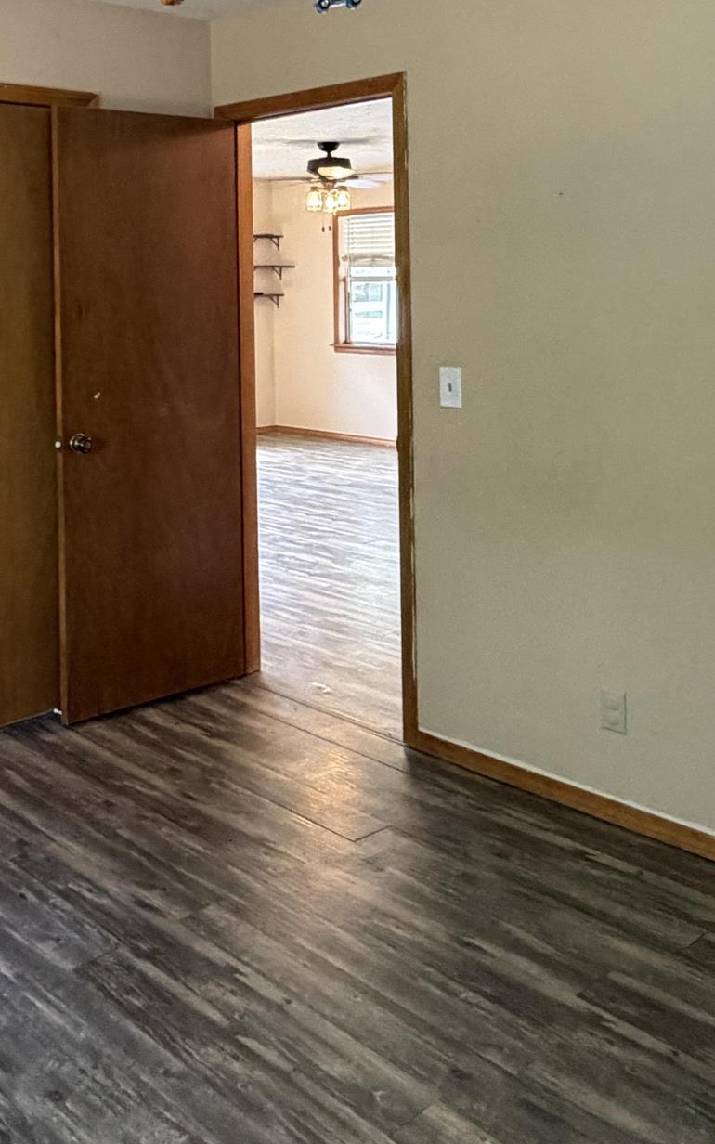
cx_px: 149
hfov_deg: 33.5
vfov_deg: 50.4
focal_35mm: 37
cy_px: 277
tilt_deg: +0.7
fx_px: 1154
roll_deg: +2.2
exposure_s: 1/60
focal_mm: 2.22
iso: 400
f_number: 2.2
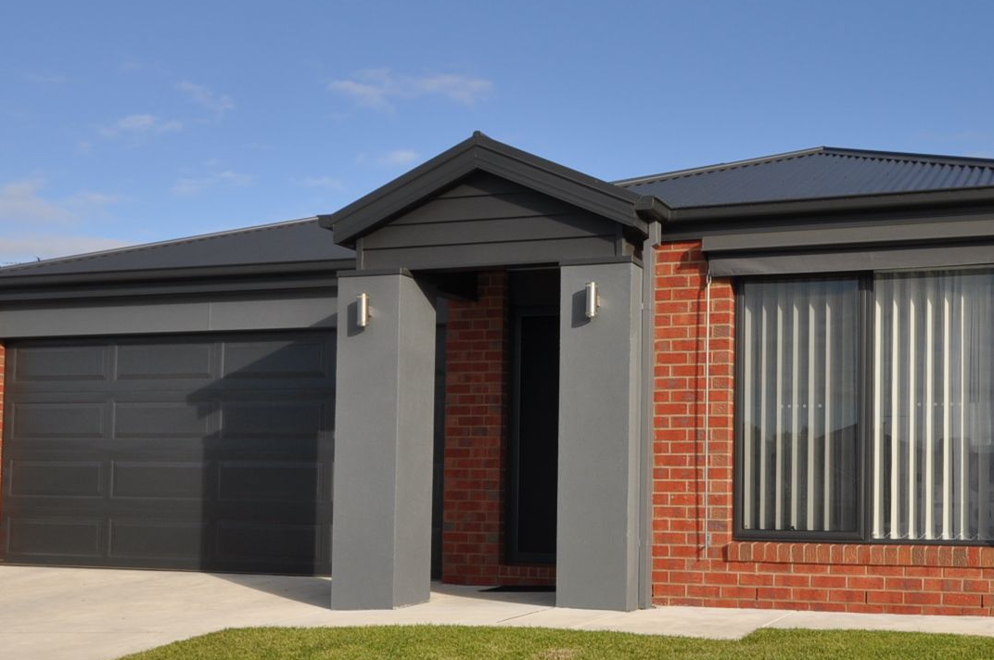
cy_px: 432
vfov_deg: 31.6
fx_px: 1158
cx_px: 741
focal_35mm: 42
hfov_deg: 44.9
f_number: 13
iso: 200
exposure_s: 1/200
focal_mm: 14
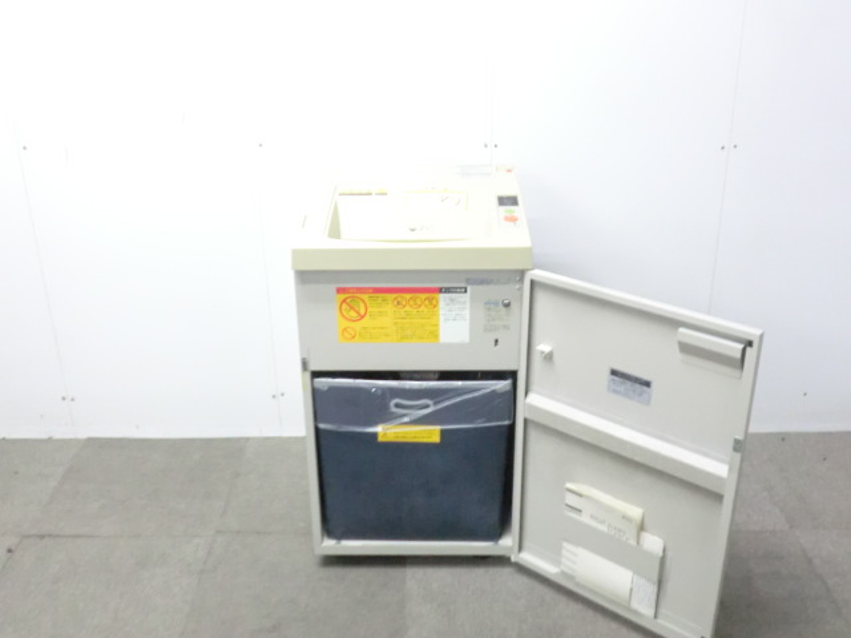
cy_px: 319
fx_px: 934
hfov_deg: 49.0
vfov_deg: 37.7
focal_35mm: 38
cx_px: 426
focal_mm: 6.9
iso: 800
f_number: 3.9
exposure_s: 1/25
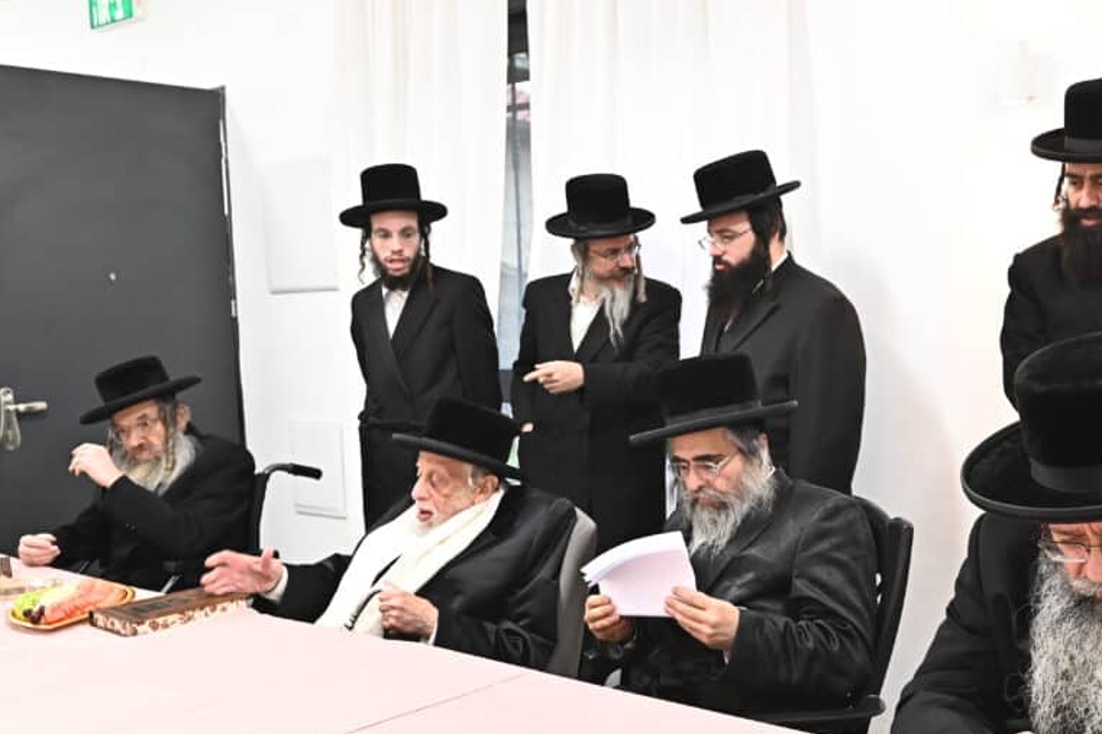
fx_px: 1193
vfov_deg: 34.1
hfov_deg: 49.2
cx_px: 670
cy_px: 449
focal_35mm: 39
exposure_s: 1/125
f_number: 5.6
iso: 3200
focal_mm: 29
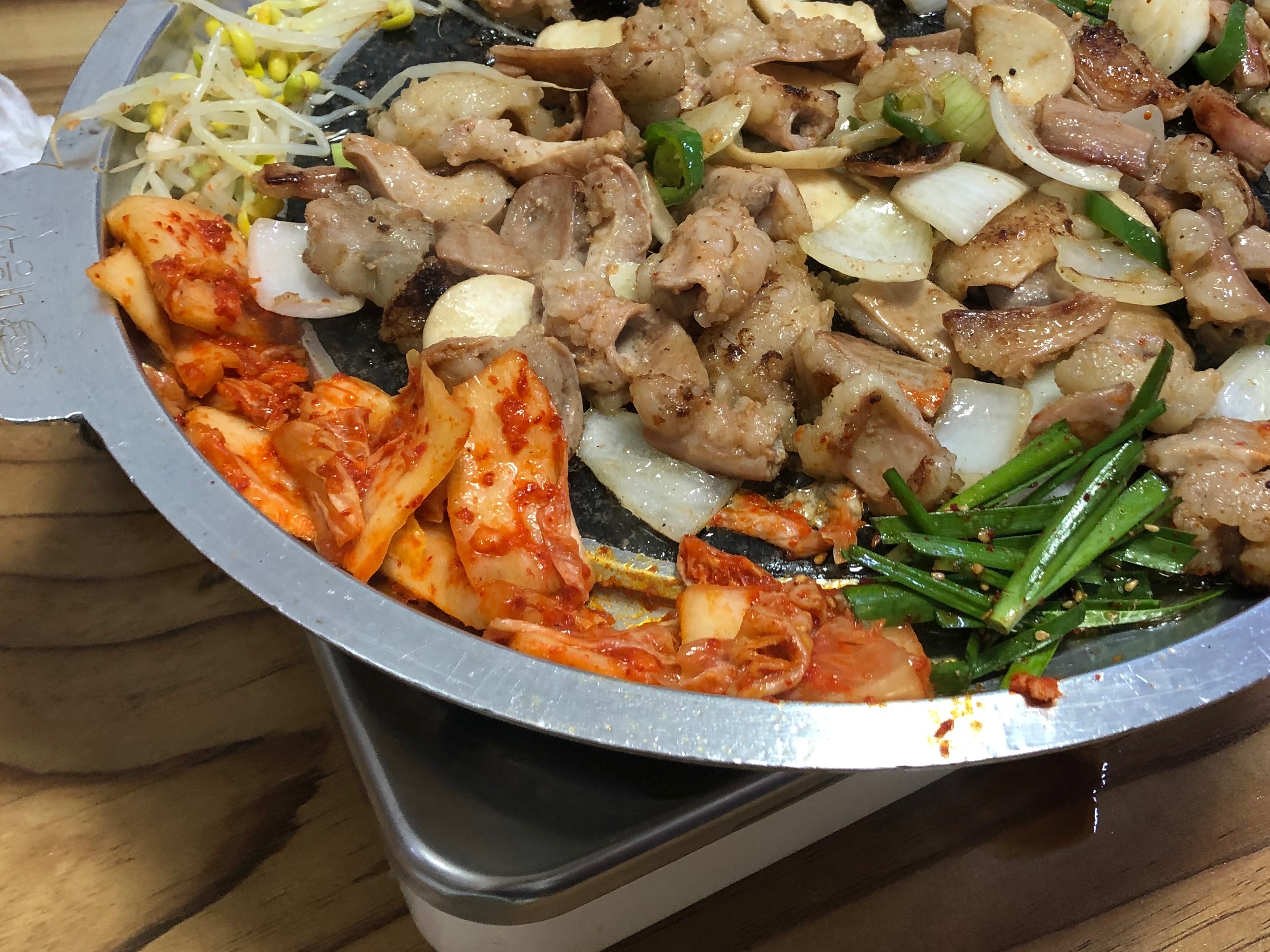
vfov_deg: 34.9
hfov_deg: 45.4
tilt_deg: -47.3
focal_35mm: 41
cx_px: 791
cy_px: 335
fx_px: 1504
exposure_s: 1/20
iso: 40
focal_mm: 3.99
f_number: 1.8
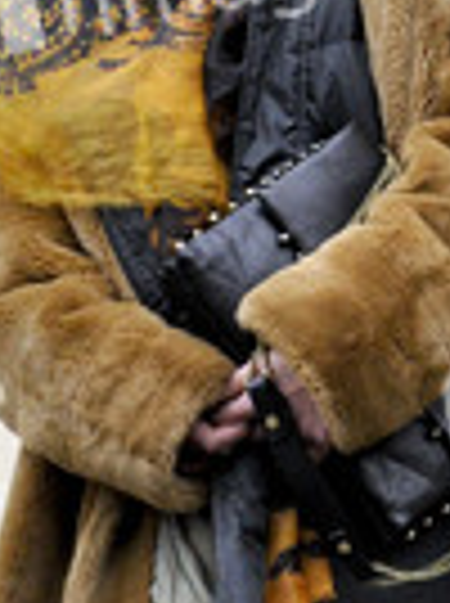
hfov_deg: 8.2
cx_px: 268
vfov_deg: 10.9
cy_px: 184
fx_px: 3147
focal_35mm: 181
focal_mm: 42
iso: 1600
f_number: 9
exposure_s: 1/320
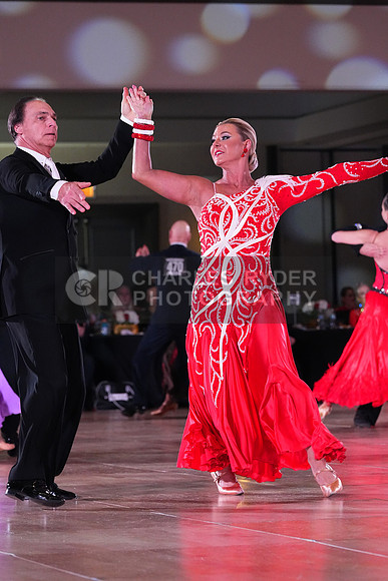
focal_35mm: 159
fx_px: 2569
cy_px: 290
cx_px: 194
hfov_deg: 8.6
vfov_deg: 12.9
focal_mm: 159
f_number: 6.3
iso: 8000
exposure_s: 1/320
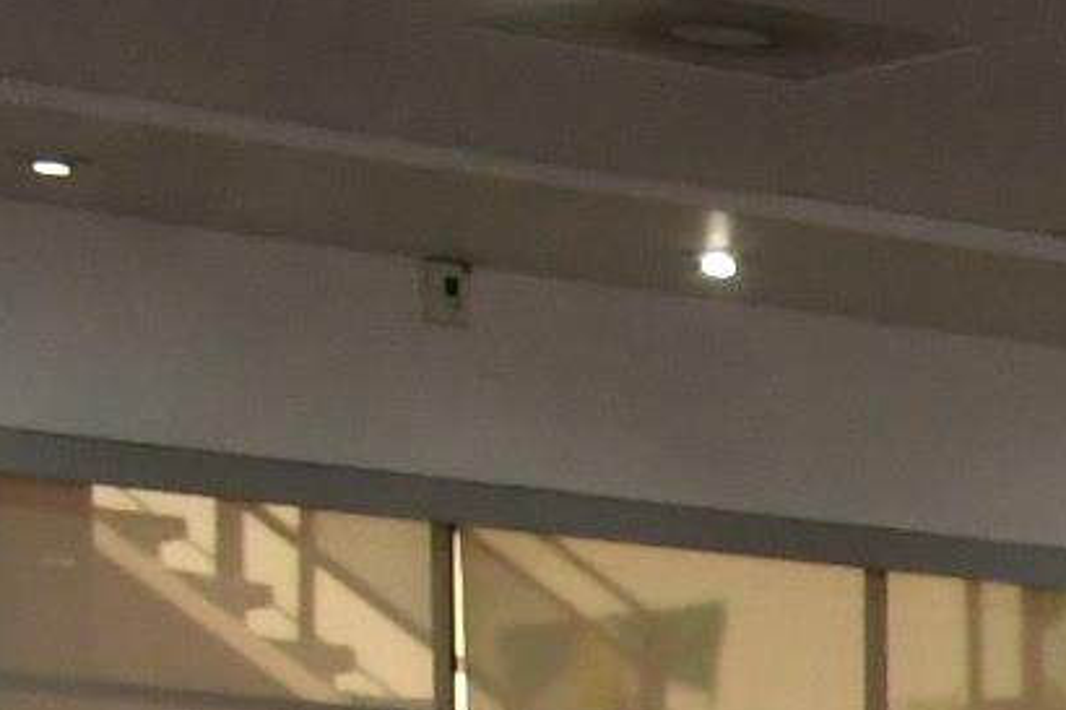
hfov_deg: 8.1
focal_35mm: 224
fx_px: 6630
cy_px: 2185
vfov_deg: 5.7
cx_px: 3032
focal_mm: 22
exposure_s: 1/100
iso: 1000
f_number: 5.6
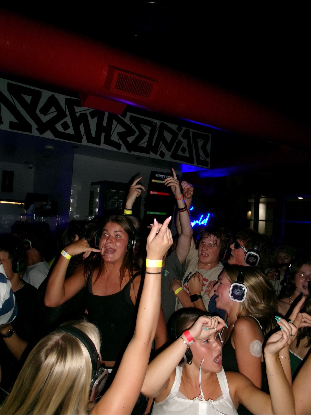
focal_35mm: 28
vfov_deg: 63.4
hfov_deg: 49.7
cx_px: 156
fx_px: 335
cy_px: 208
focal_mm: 5.1
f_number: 3.9
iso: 320
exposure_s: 1/50
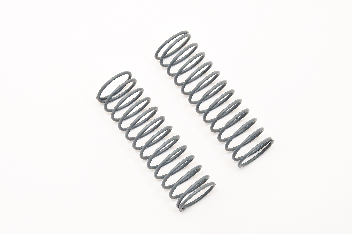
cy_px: 117
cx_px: 176
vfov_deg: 14.0
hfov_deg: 20.9
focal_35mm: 98
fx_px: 952
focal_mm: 65
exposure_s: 1/60
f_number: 22
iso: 400
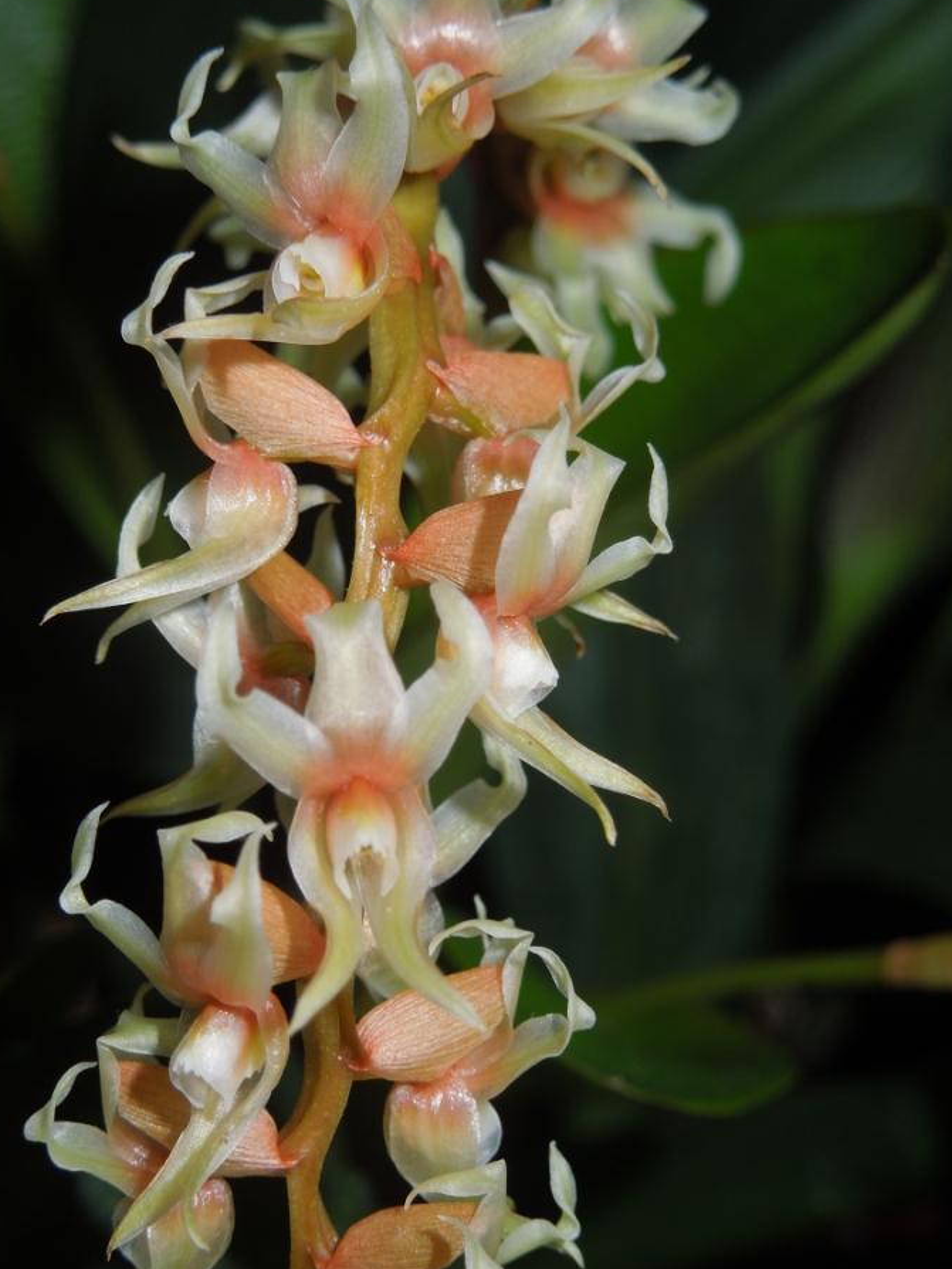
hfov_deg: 18.7
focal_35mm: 79
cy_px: 705
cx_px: 440
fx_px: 2895
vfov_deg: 24.7
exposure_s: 1/40
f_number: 4.4
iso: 100
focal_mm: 12.5
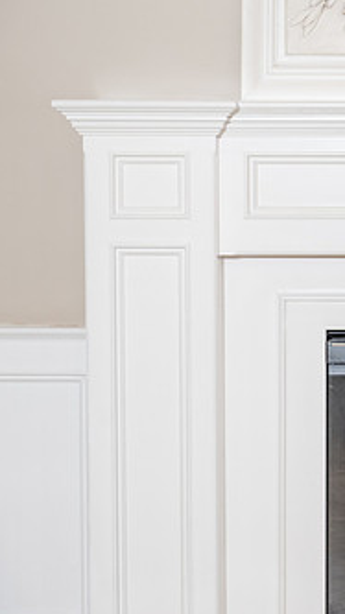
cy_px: 282
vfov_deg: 15.5
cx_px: 575
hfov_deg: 8.5
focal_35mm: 139
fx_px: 2263
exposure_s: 1/160
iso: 640
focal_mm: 70
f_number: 4.5
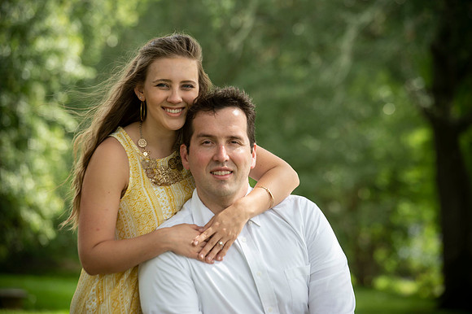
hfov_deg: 11.1
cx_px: 236
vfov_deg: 7.4
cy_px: 157
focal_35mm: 185
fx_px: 2424
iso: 125
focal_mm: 185
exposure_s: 1/125
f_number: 5.6
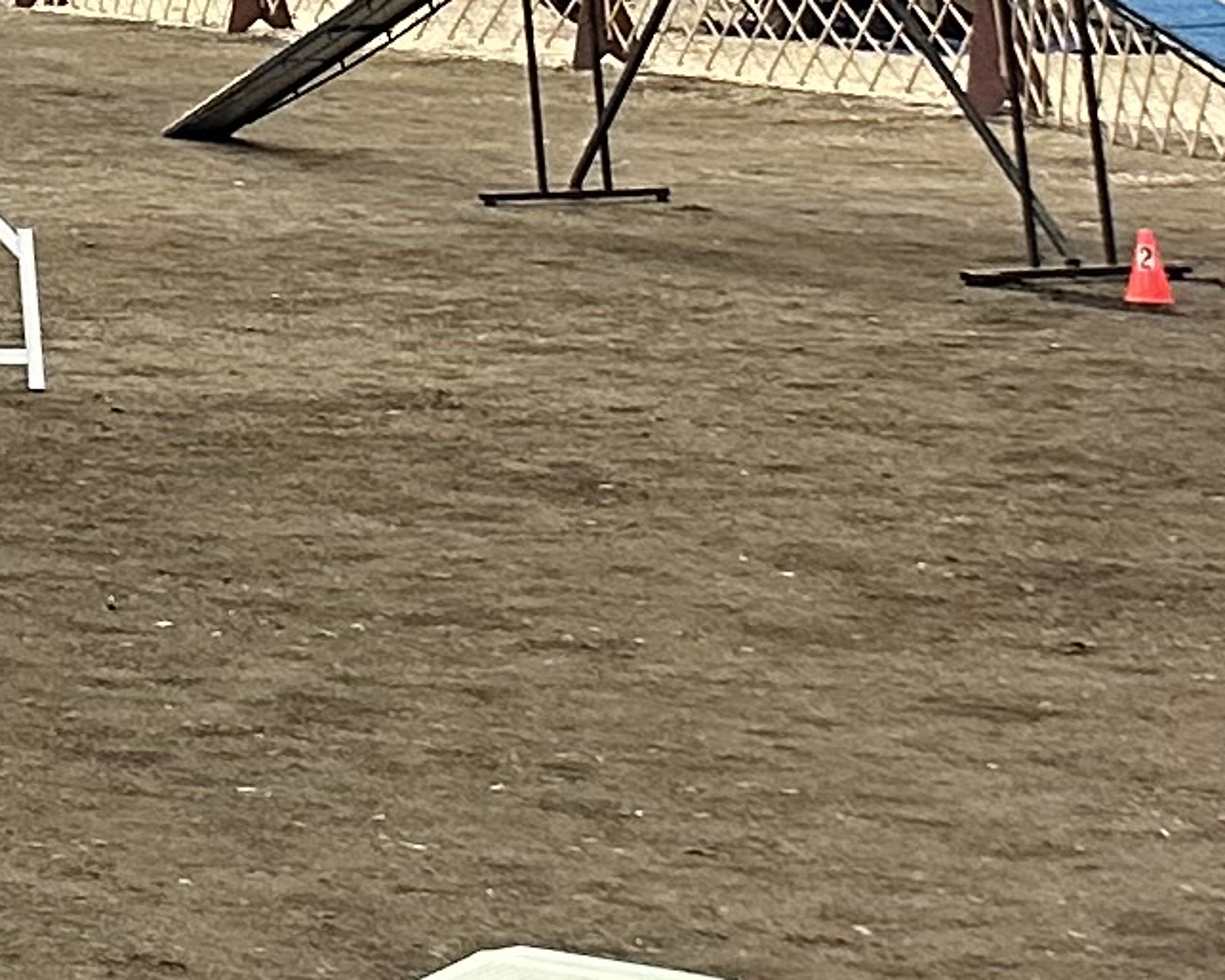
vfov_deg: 9.8
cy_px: -946
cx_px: -2130
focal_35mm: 147
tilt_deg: +6.3
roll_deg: +0.5
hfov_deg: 10.4
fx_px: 5328
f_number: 1.78
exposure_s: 1/60
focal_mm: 6.86
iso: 320
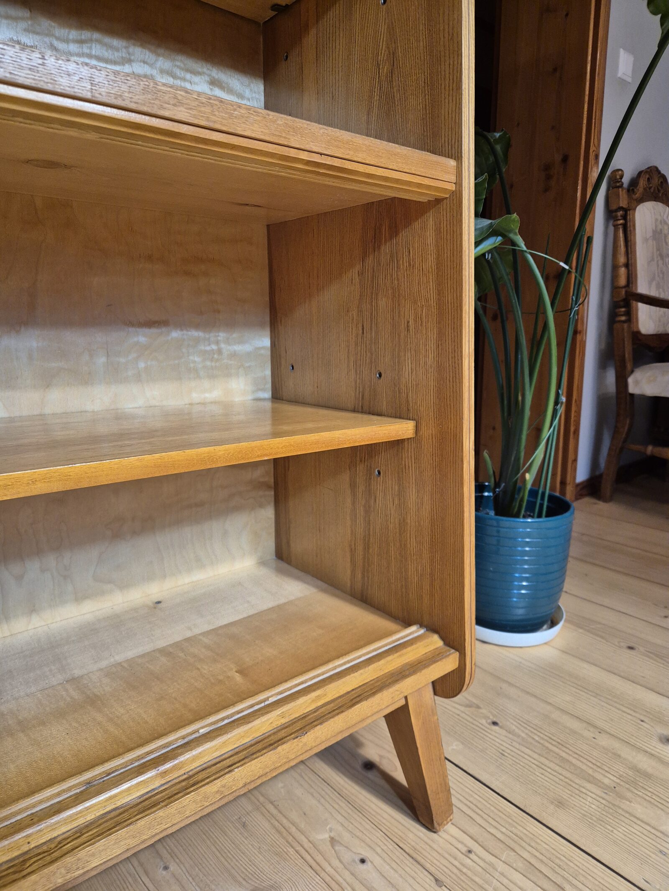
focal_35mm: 23
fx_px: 593
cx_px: 334
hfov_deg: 58.9
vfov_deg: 73.9
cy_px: 446
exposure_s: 1/100
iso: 500
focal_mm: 5.4
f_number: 1.8
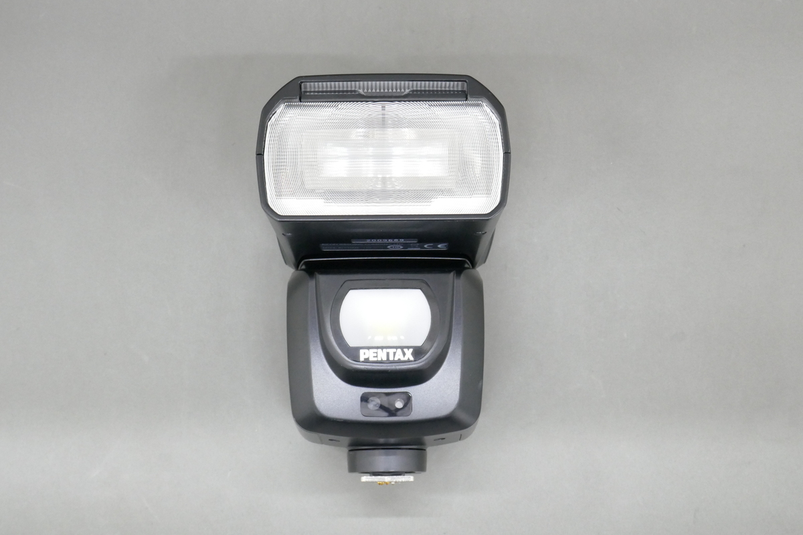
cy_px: 268
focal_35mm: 42
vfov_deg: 31.9
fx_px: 937
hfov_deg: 46.4
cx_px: 402
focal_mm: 15.3
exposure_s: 1/13
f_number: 8
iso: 1600
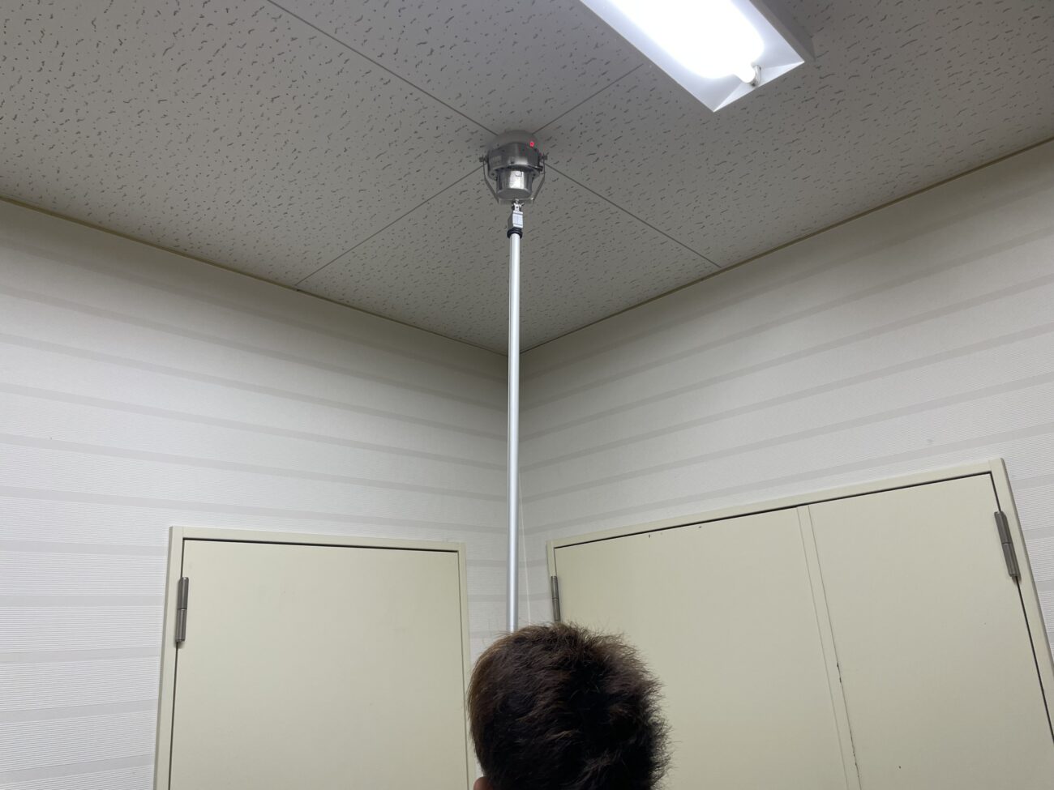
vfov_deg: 53.1
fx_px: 792
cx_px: 527
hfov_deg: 67.3
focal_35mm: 26
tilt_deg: +17.0
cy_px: 395
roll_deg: +4.9
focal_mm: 4.2
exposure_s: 1/60
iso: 64
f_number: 1.6
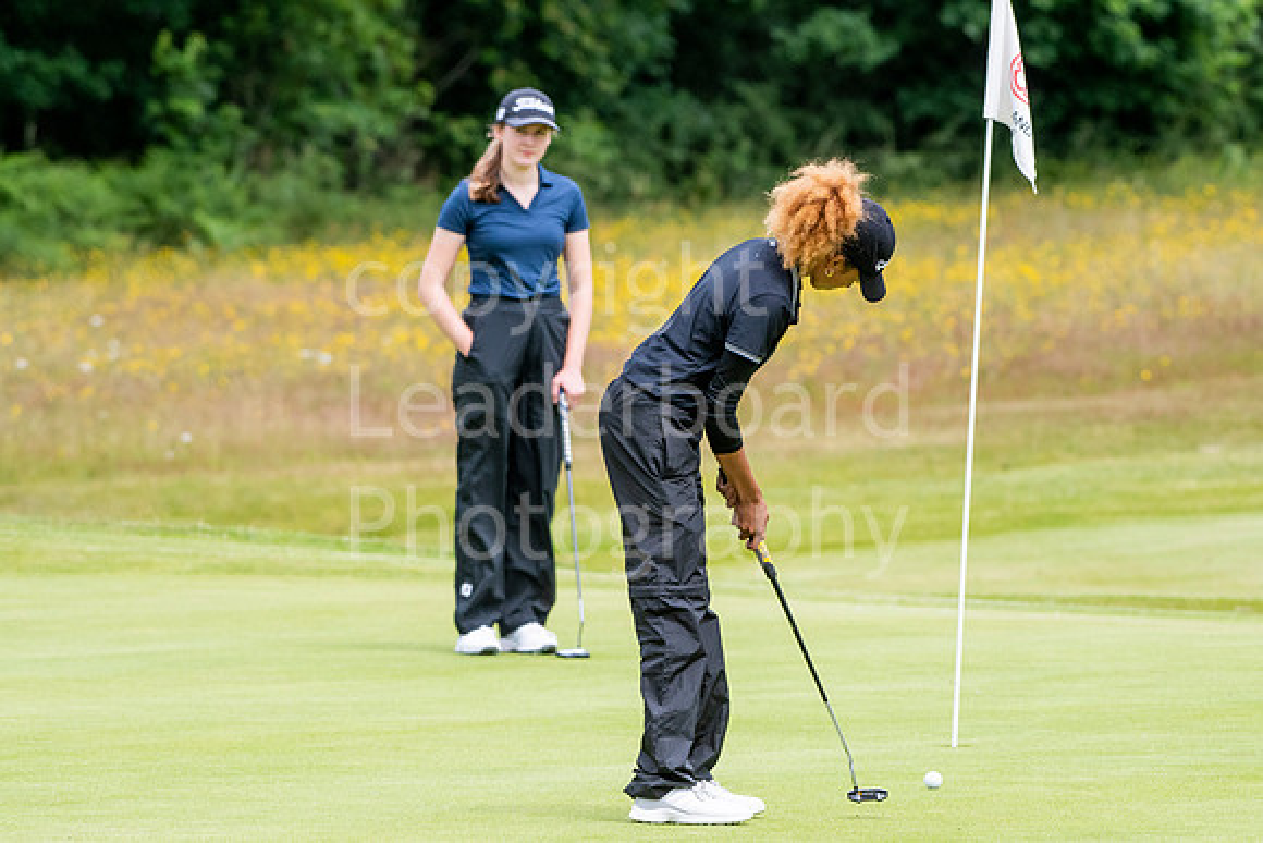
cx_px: 632
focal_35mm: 360
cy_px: 422
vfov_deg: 3.8
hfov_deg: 5.7
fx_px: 12632
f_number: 5.6
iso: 640
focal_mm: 240
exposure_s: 1/2000
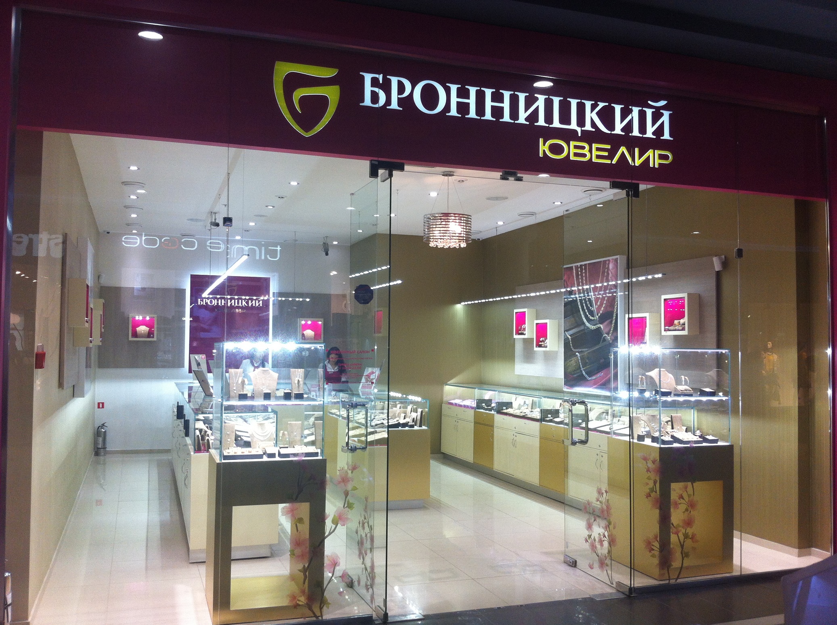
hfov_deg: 52.7
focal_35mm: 35
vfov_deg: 40.6
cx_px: 418
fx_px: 845
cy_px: 312
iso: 80
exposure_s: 1/40
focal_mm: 3.85
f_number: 2.8
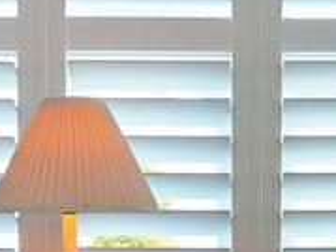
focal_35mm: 116
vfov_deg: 12.5
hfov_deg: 16.8
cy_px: 278
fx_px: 1125
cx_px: 270
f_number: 3.2
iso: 125
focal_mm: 10
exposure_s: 1/40
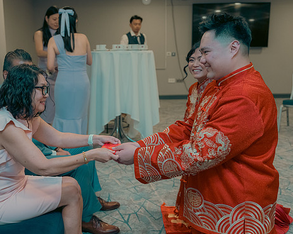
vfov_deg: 36.5
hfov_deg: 44.5
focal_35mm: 41
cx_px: 113
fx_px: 356
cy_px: 117
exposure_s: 1/160
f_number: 3.5
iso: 2500
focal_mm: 35
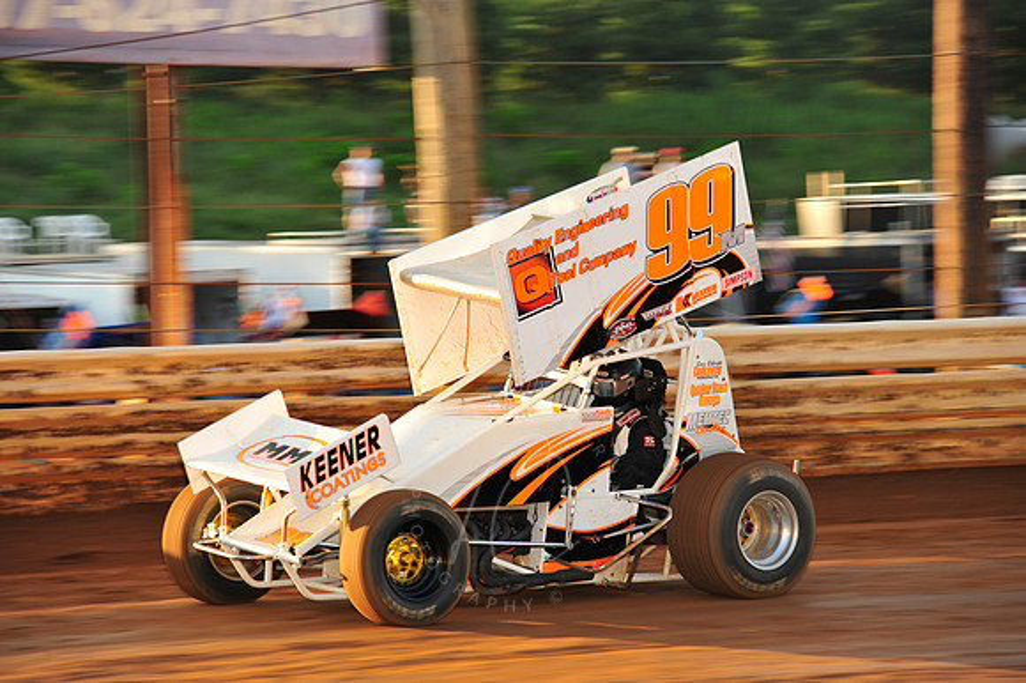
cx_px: 513
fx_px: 5269
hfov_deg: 11.1
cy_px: 342
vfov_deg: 7.4
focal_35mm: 185
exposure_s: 1/320
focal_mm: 185
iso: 500
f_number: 7.1
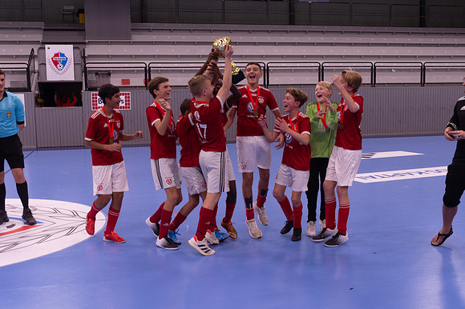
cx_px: 232
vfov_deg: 31.3
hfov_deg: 45.7
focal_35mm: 43
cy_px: 154
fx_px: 552
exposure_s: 1/200
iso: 1600
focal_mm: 40
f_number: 3.5
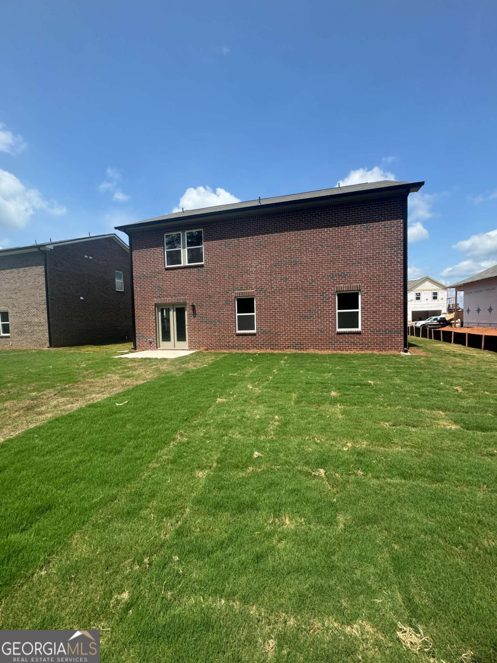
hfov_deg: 85.7
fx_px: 268
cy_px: 332
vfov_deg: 102.1
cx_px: 248
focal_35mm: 14
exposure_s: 1/1277
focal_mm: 2.22
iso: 50
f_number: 2.2
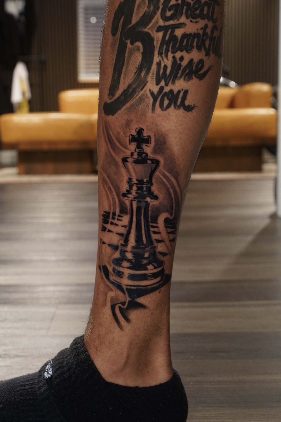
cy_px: 211
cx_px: 140
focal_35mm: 35
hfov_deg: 37.9
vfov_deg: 54.4
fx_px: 410
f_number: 5.6
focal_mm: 35
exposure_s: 1/8
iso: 1600
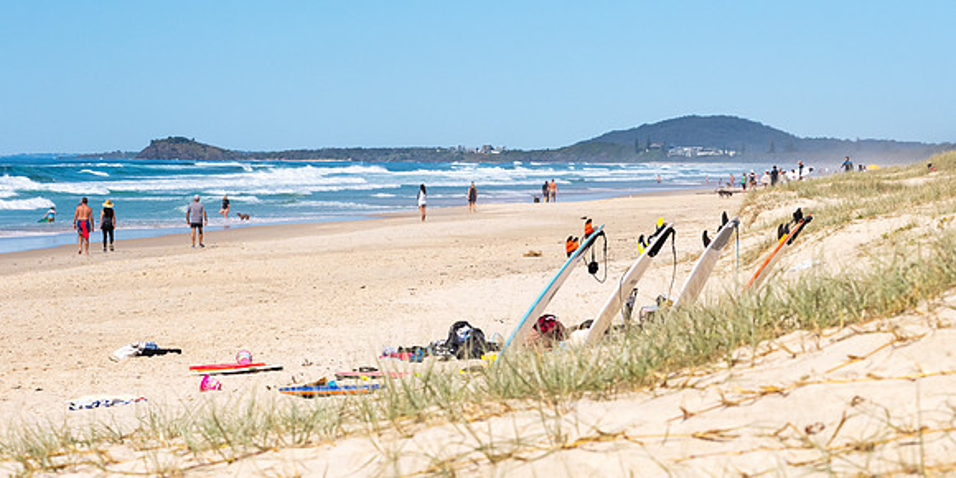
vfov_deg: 7.2
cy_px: 267
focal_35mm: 154
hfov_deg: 14.4
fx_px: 3793
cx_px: 510
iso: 200
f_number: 5
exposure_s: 1/3200
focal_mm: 64
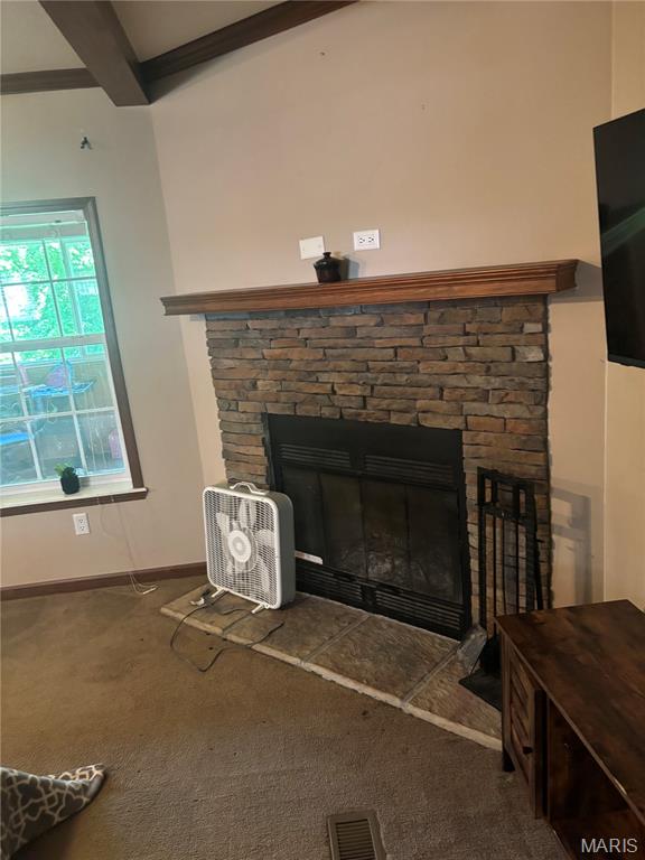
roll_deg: +4.8
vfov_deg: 67.3
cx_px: 322
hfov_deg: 53.1
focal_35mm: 26
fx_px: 646
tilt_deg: -12.7
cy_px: 430
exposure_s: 1/30
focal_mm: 5.96
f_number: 1.6
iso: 640
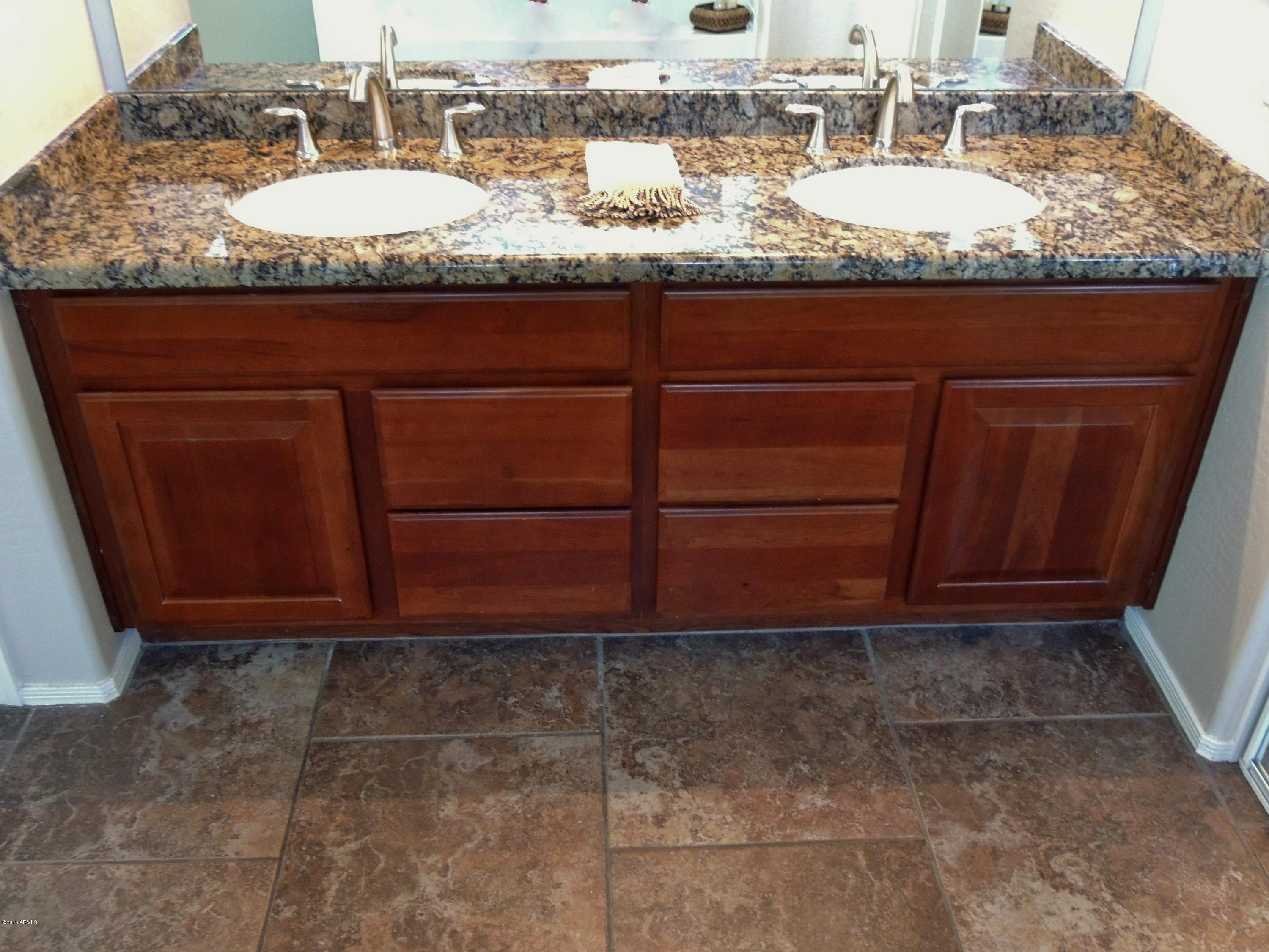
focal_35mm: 33
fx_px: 1210
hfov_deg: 55.4
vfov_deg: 42.9
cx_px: 634
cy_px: 476
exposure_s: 1/6
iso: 800
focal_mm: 5.8
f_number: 3.2
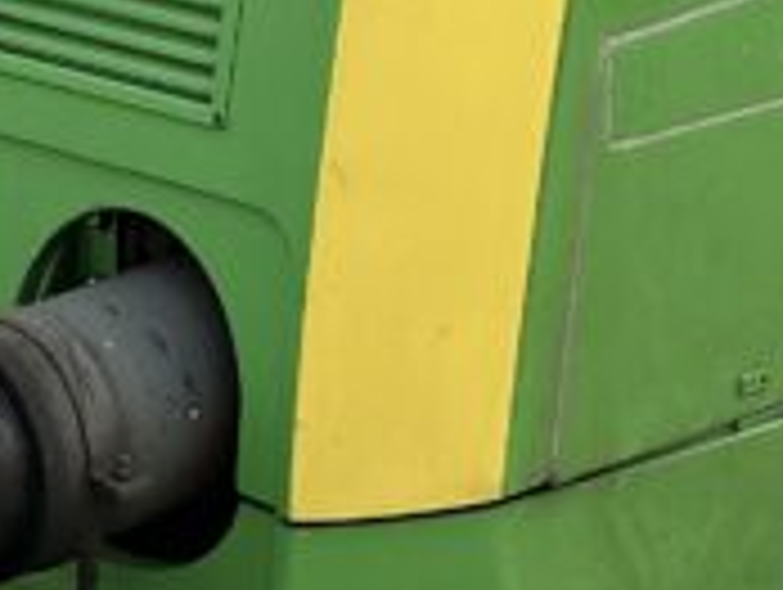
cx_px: 526
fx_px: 3194
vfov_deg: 9.9
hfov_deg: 14.0
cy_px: -518
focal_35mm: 141
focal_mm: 6.86
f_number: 1.78
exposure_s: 1/2591
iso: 80
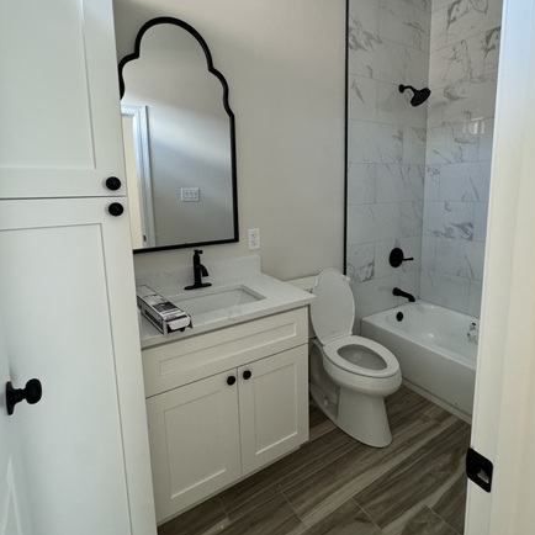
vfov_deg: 77.3
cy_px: 234
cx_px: 286
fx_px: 332
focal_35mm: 19
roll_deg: +3.7
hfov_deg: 77.6
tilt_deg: -5.8
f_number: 2.2
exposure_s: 1/60
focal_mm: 2.22
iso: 320
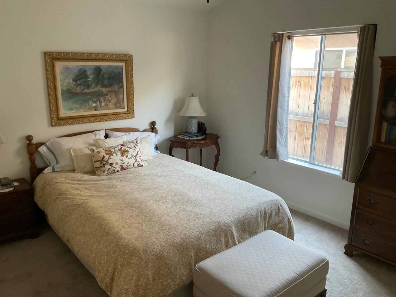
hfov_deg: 61.7
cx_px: 198
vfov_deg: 48.2
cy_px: 148
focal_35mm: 29
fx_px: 332
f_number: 1.8
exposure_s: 1/60
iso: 200
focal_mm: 3
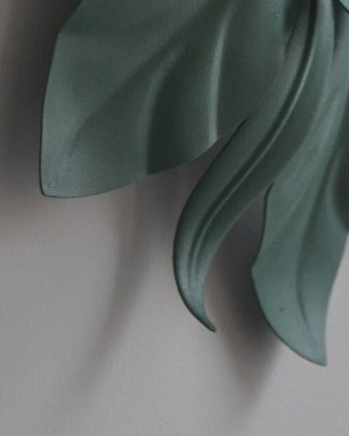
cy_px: -206
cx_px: 314
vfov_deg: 4.3
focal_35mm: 451
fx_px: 5830
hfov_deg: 3.4
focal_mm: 105
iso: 1250
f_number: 5.6
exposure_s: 1/125
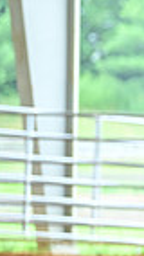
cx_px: 517
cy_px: 102
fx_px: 4631
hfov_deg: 1.8
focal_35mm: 683
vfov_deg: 3.2
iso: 640
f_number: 2.8
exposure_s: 1/309
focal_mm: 160
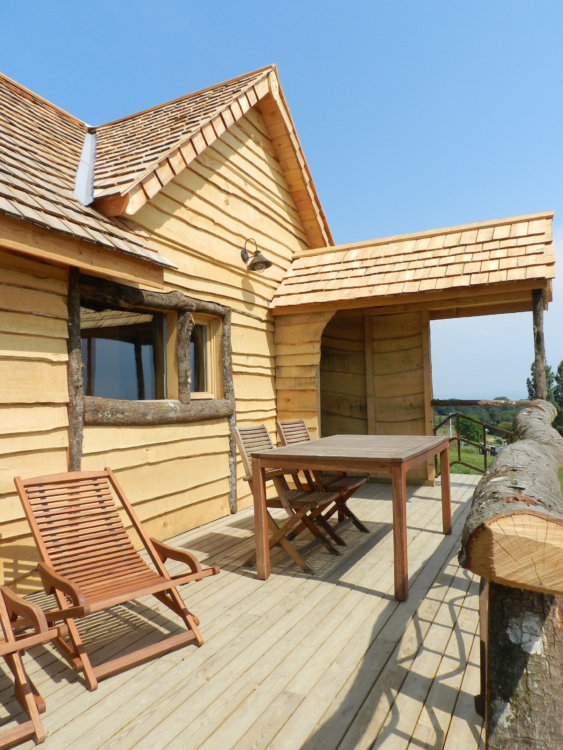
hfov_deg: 58.9
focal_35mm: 23
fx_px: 499
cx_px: 282
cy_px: 375
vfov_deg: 73.9
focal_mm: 4
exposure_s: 1/800
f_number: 4.5
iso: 160
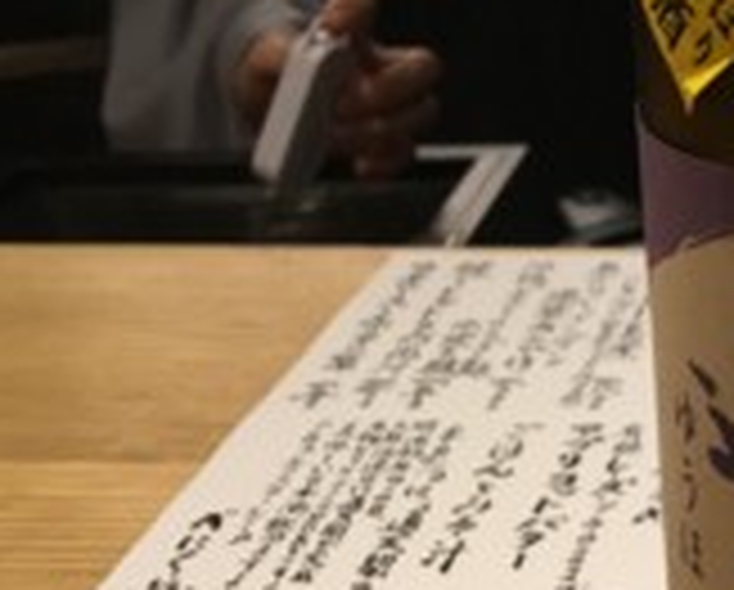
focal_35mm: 78
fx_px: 1697
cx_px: 919
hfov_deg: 22.2
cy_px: 180
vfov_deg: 19.6
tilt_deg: -19.1
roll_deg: +0.4
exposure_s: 1/15
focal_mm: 4.15
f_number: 2.2
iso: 25
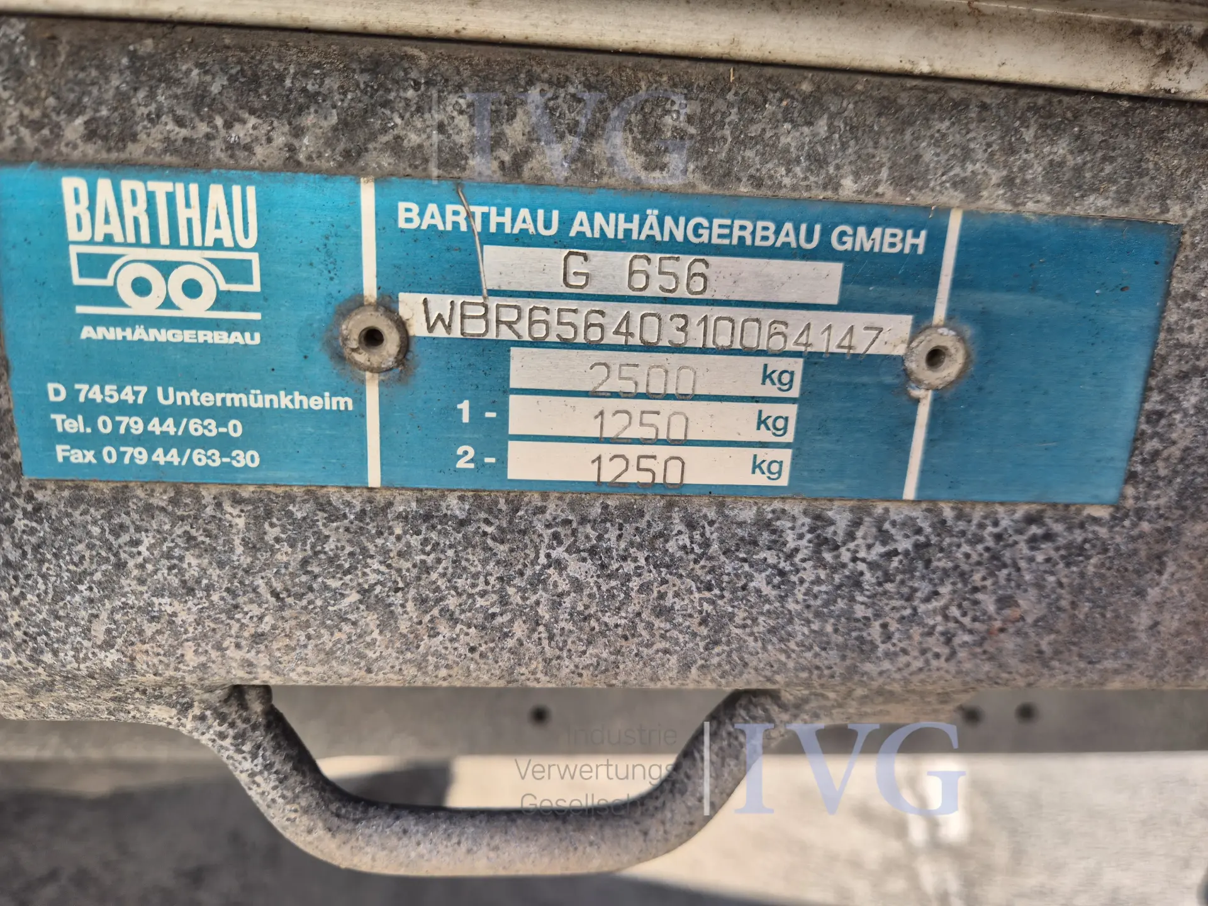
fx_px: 803
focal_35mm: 23
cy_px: 453
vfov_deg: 58.9
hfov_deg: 73.9
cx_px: 604
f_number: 1.8
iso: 25
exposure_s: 1/340
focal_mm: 5.4
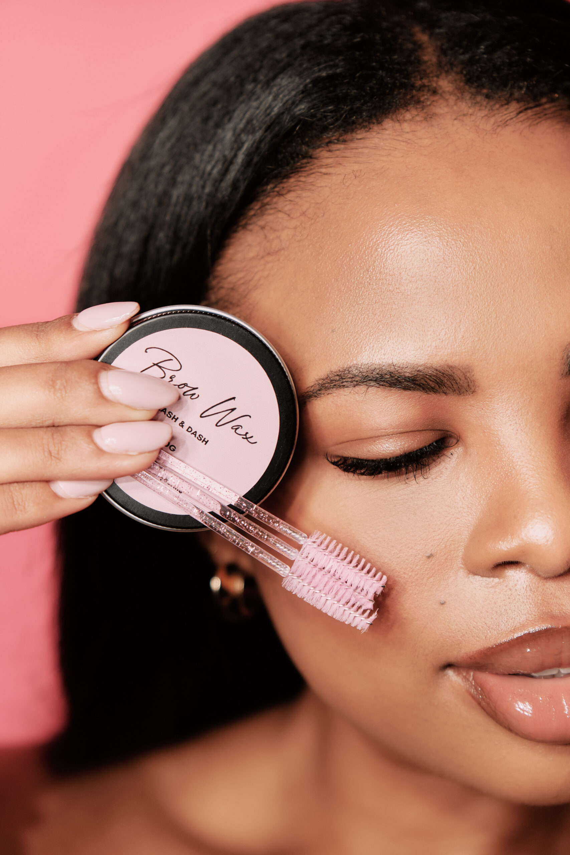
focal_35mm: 95
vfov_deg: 21.5
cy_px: 428
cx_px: 285
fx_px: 2256
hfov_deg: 14.4
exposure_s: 1/160
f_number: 2.8
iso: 200
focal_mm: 63.4
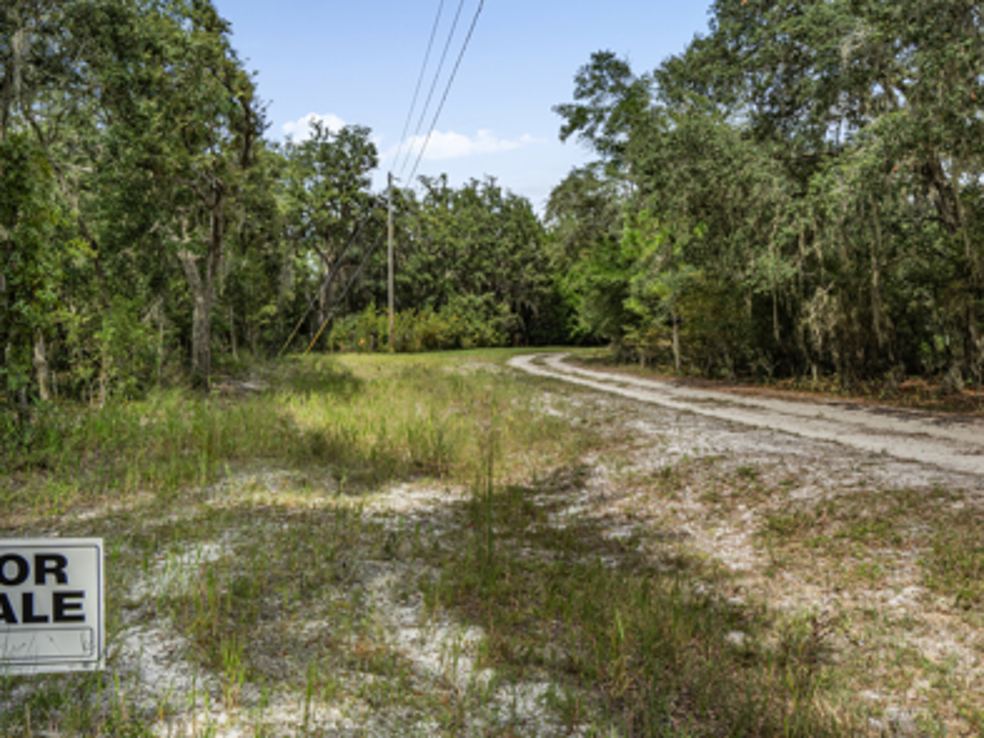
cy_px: 365
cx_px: 491
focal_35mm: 33
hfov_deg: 55.3
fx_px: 938
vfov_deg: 43.0
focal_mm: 20
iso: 200
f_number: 8
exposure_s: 1/320
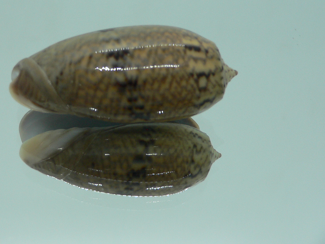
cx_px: 123
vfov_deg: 31.4
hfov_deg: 41.0
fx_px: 432
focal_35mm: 46
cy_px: 98
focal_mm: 4.6
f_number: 2.8
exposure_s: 1/60
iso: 100
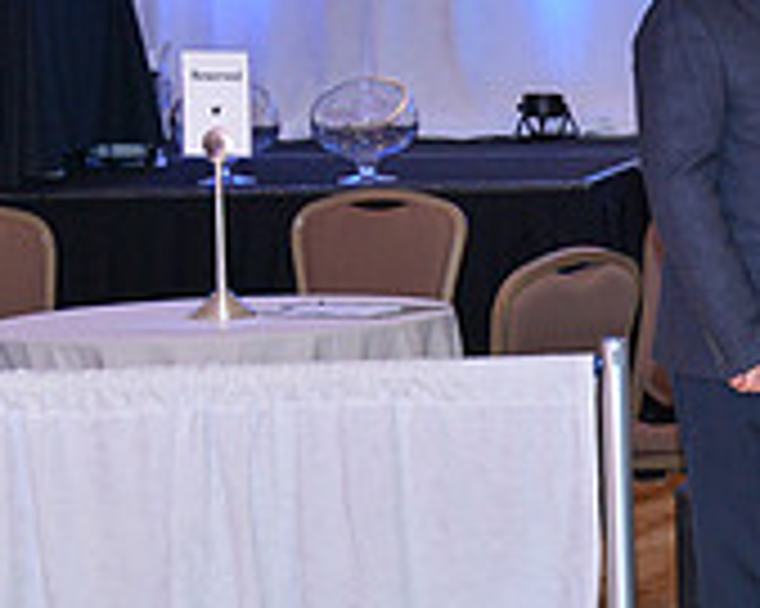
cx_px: 1286
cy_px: 182
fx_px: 3619
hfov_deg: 11.3
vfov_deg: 9.6
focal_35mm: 161
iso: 2000
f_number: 4
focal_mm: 50
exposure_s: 1/250
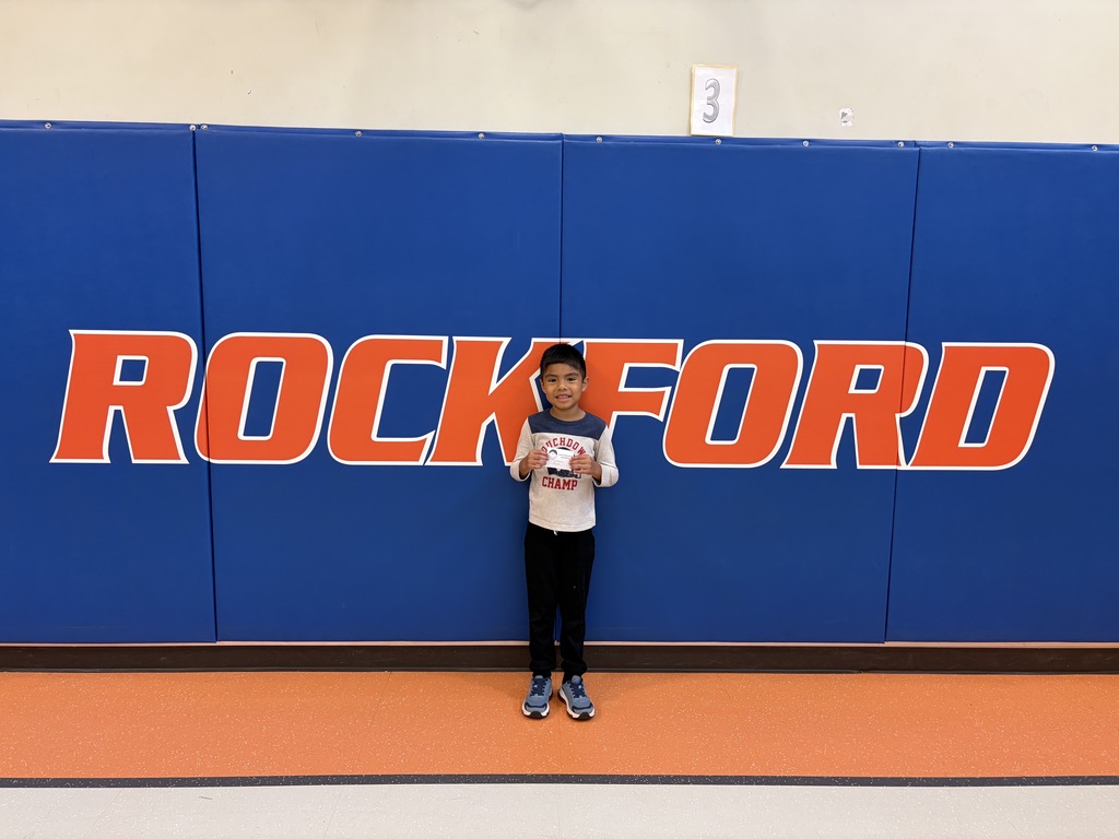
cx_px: 560
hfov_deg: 67.3
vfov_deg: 53.1
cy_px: 420
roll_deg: -1.0
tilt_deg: -7.9
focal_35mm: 26
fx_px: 840
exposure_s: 1/60
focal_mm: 5.96
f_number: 1.6
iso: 100
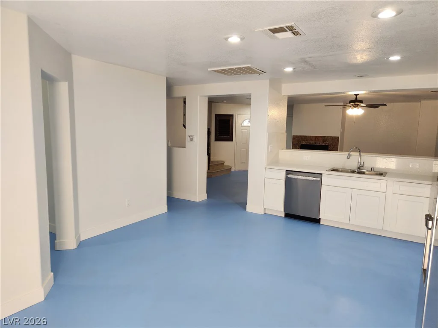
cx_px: 219
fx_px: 291
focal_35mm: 23
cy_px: 164
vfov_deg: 58.9
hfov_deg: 73.9
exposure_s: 1/120
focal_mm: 5.4
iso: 250
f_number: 1.8
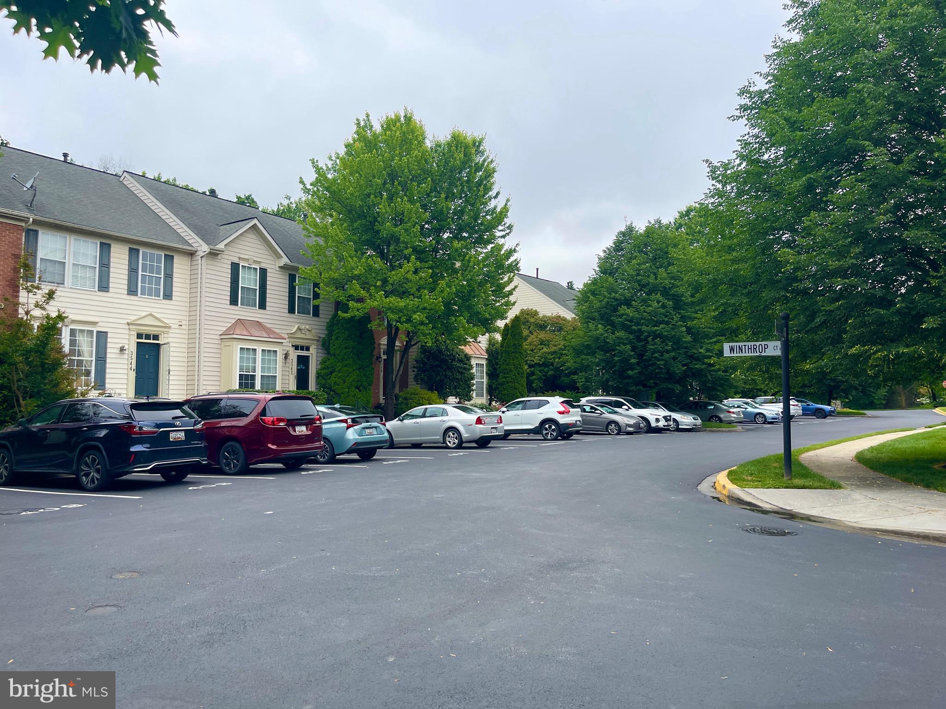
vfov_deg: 54.9
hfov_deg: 69.4
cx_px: 473
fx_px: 683
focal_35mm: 25
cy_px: 354
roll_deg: -0.1
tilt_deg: +4.7
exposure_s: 1/2387
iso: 32
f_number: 1.6
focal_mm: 5.1
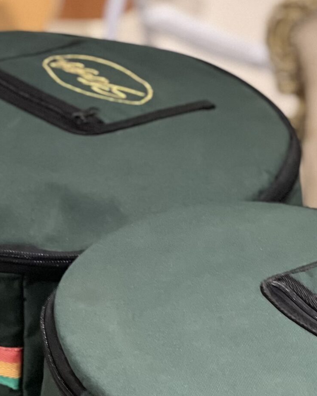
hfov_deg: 7.4
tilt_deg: -28.7
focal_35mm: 209
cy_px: 382
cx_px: 217
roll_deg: -3.5
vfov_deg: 9.2
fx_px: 2453
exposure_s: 1/14
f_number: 2.8
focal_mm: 9
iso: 640
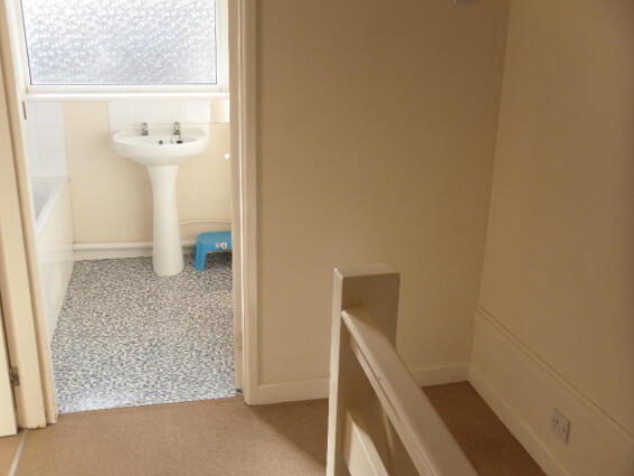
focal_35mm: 36
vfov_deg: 39.6
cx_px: 309
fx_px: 659
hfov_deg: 51.4
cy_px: 239
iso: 80
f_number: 3.5
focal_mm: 6.3
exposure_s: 1/122
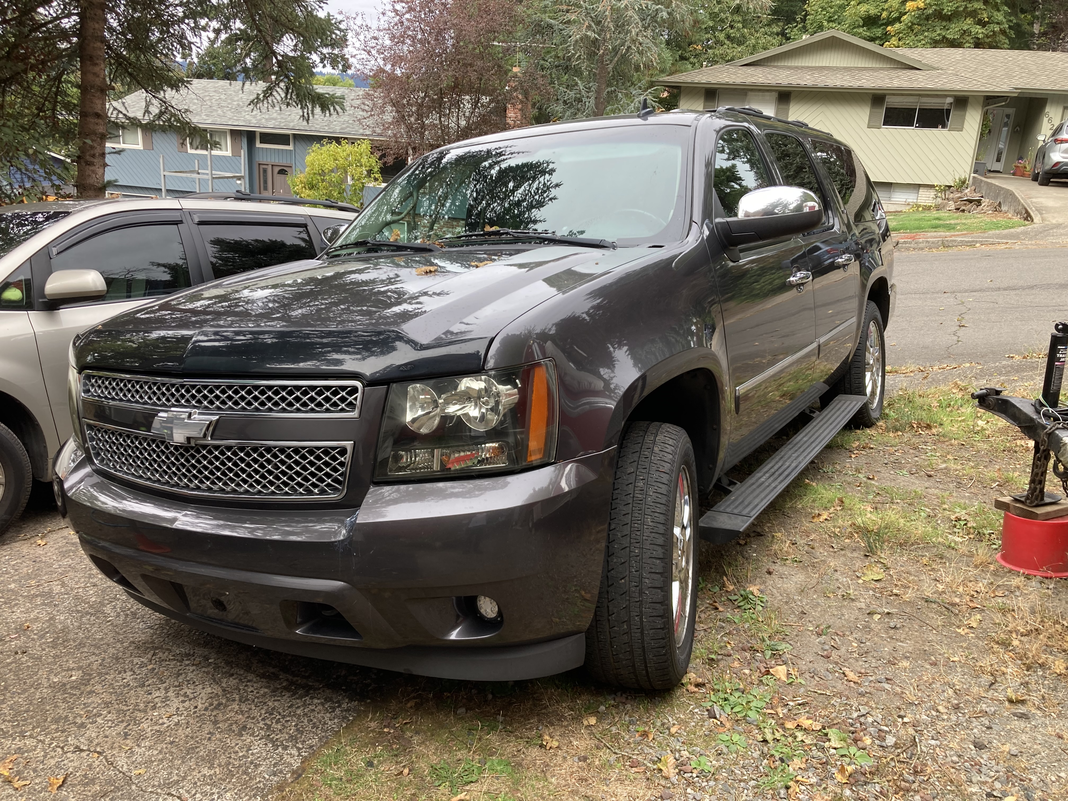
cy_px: 400
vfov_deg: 49.7
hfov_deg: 63.4
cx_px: 534
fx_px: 864
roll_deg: -3.1
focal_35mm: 28
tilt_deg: -17.0
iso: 32
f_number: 1.8
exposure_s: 1/121
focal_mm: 3.99
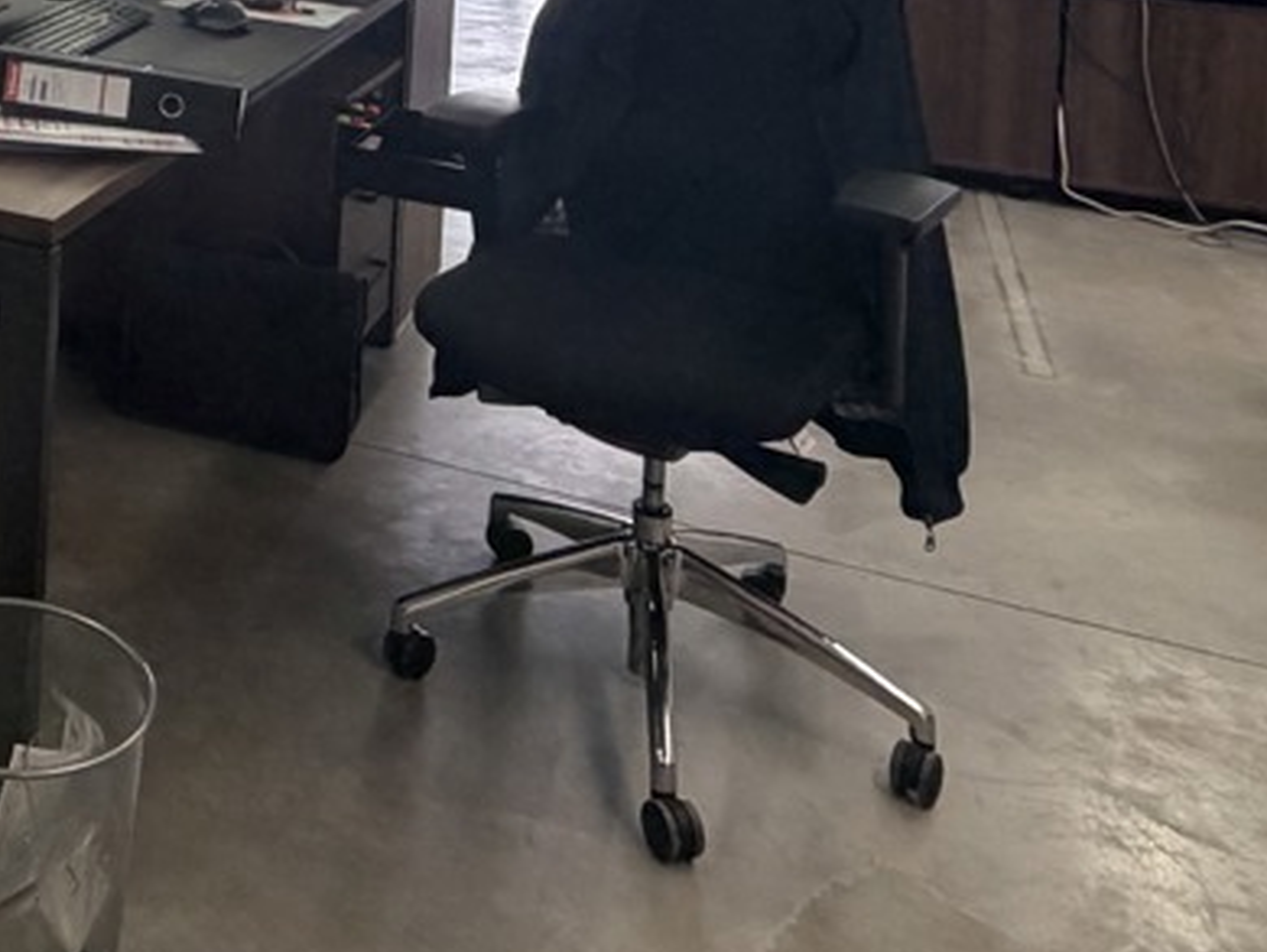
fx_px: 1795
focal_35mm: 49
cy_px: -325
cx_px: -31
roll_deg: -2.0
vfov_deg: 25.2
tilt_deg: -2.3
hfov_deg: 34.9
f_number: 2.2
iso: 250
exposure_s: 1/100
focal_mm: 2.22
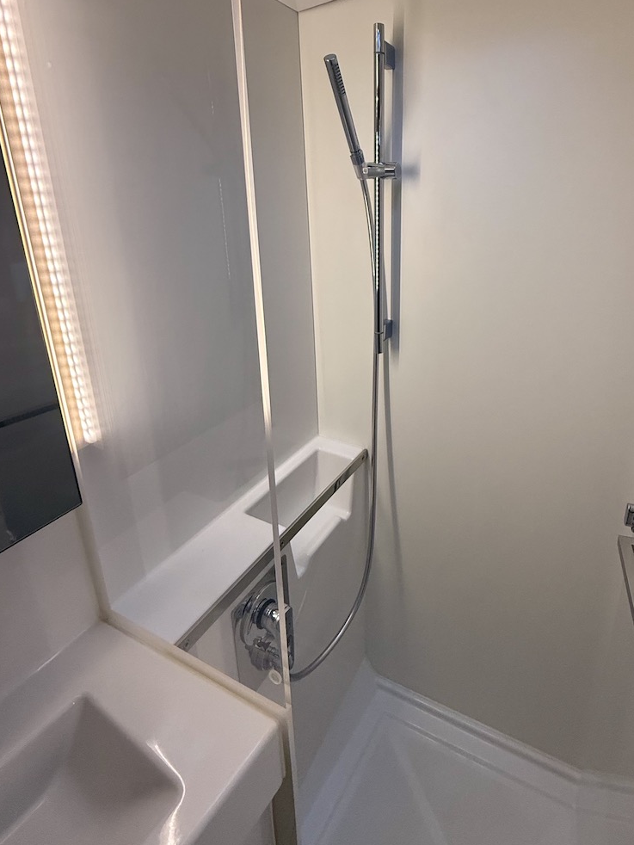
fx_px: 464
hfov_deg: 67.4
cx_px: 405
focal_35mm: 19
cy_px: 329
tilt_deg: -15.6
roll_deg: -1.3
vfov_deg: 83.4
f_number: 2.2
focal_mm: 2.22
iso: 250
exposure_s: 1/99
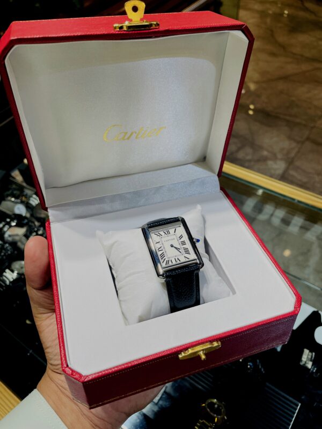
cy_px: 214
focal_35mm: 26
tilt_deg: -49.6
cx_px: 161
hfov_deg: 53.1
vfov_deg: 67.3
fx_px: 322
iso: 32
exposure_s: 1/256
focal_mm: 4.2
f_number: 1.6
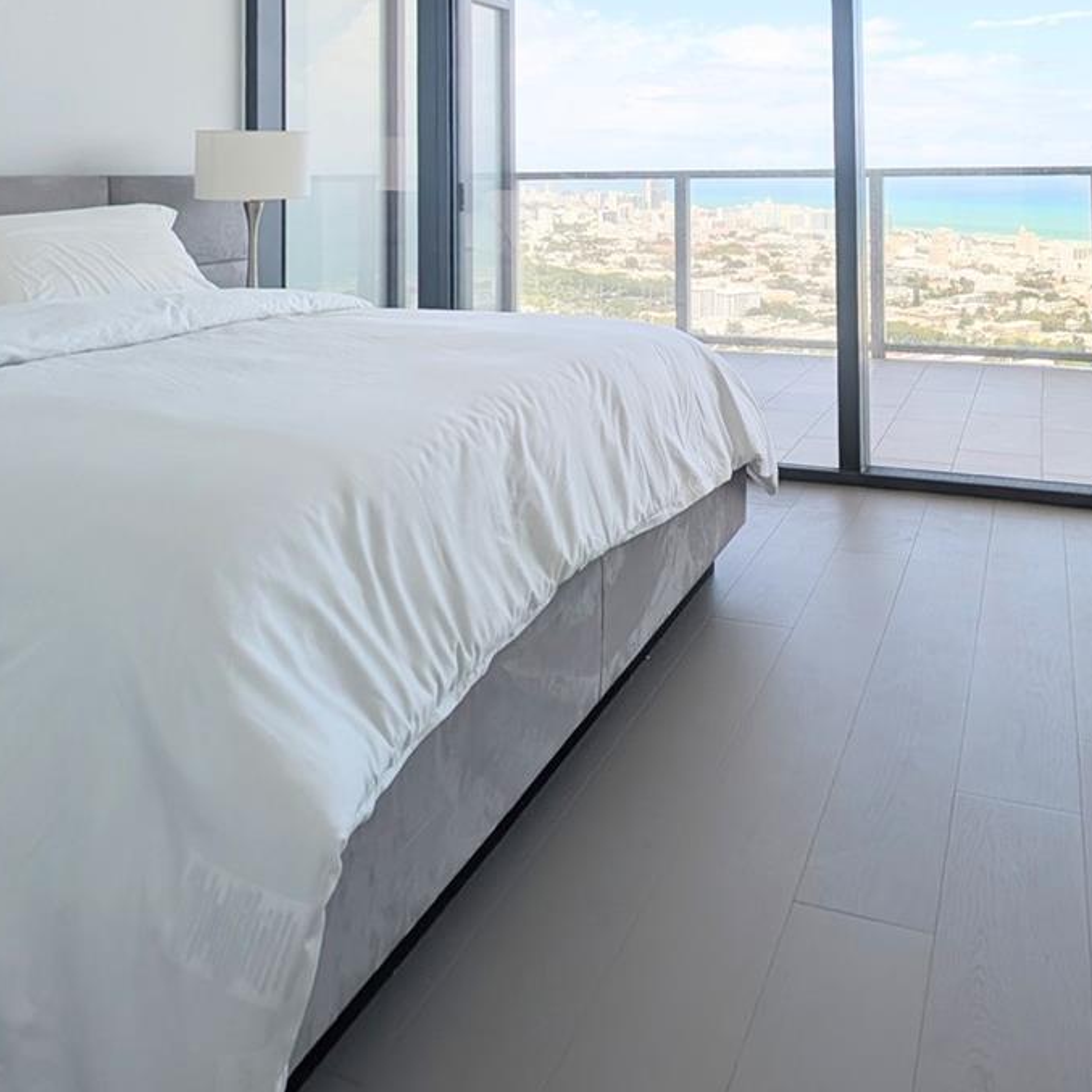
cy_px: 152
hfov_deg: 61.5
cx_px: 724
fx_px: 892
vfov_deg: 56.1
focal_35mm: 25
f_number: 1.95
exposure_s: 1/693
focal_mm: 2.23
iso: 43
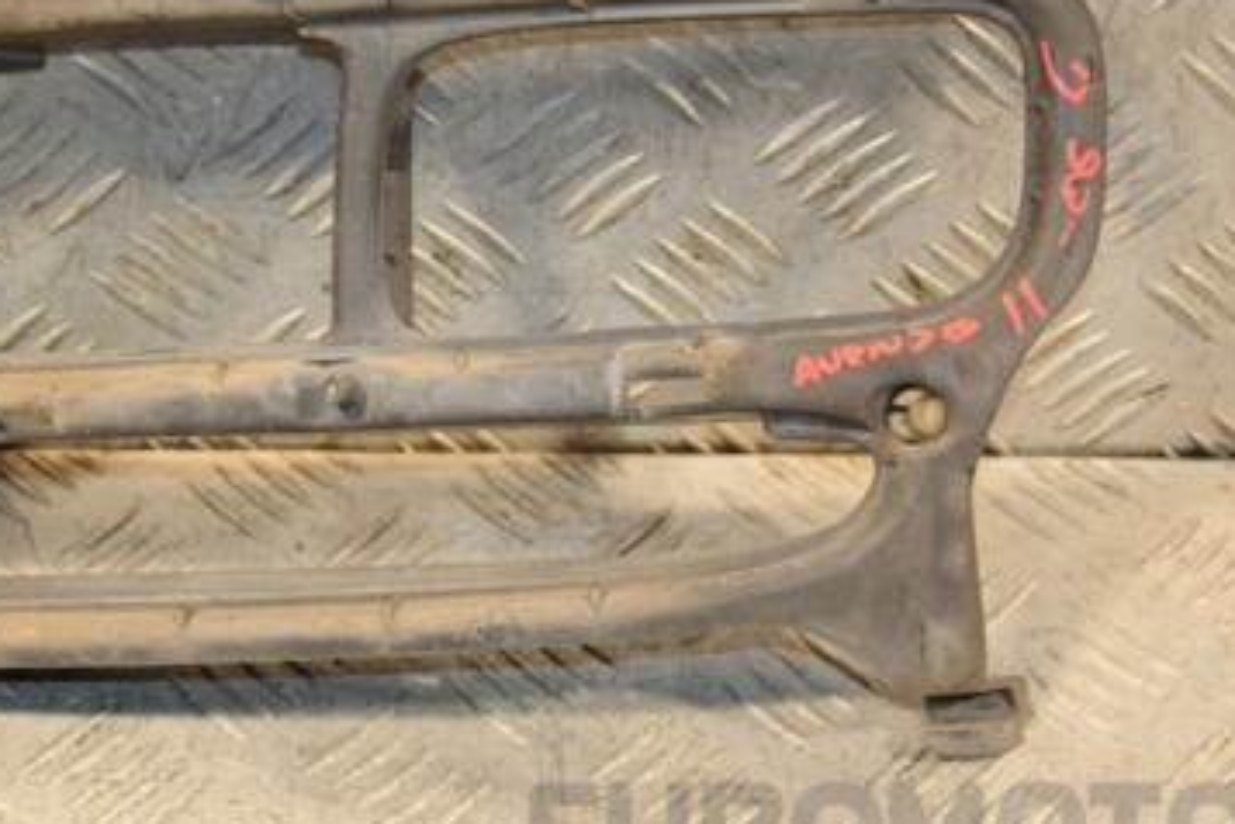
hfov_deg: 19.2
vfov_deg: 12.9
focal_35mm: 106
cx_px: 464
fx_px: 3636
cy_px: 374
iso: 800
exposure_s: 1/160
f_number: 4.8
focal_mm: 42
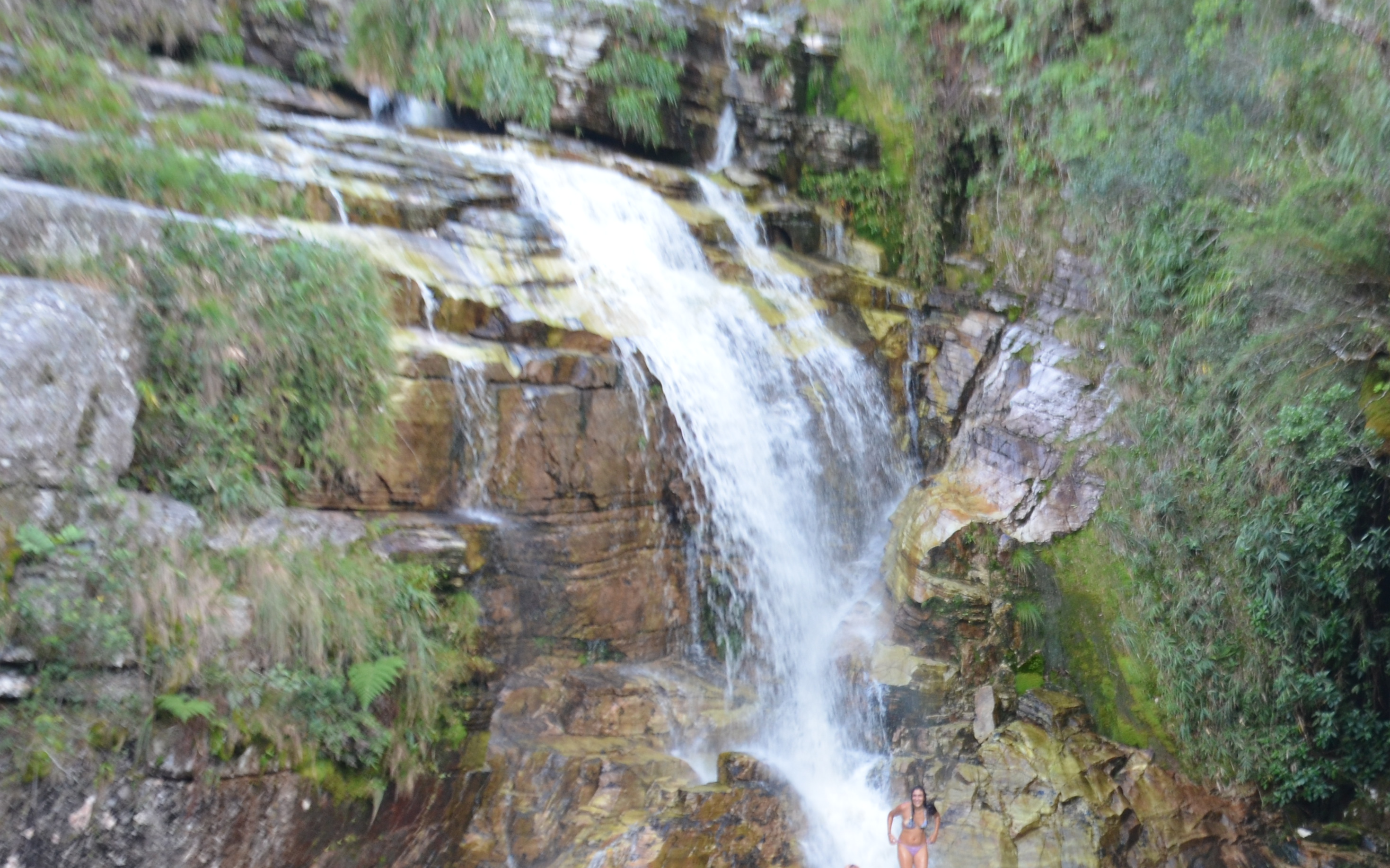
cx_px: 780
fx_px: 3296
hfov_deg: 23.8
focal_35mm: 87
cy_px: 625
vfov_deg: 15.0
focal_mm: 34
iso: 400
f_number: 4.2
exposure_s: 1/80
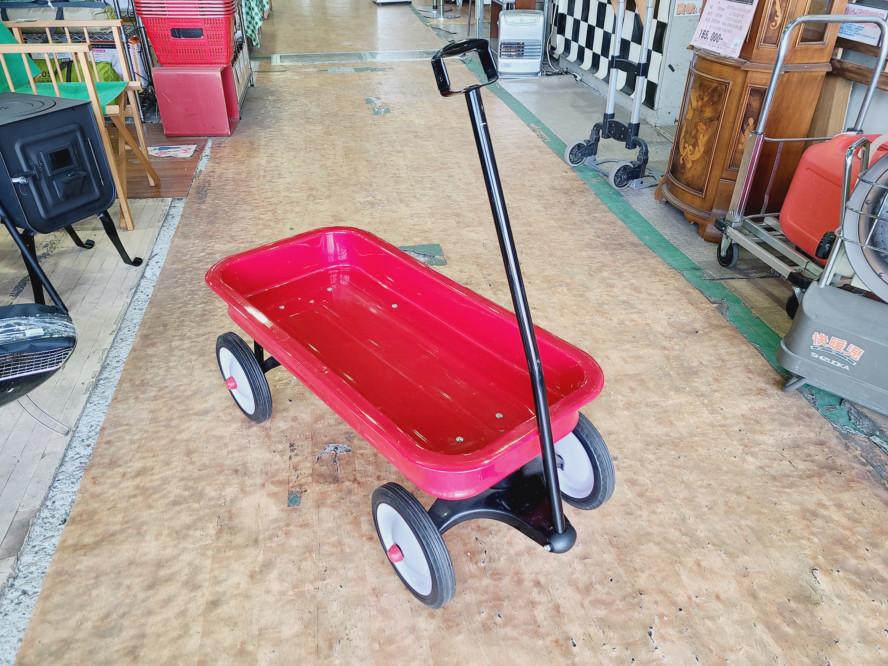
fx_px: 667
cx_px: 444
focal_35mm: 26
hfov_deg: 67.3
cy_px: 333
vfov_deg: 53.1
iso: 50
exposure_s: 1/50
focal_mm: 5.4
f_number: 1.8
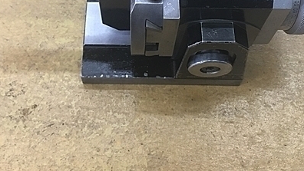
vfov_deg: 22.4
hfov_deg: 40.5
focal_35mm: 51
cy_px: -10
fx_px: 411
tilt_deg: -59.6
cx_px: 128
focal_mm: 4.15
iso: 100
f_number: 2.2
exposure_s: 1/30
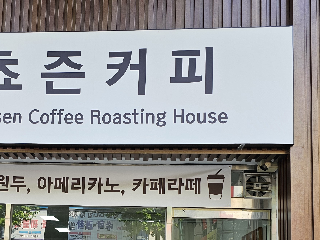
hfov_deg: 36.1
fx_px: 481
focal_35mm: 52
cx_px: 85
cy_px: 225
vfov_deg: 26.9
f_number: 1.7
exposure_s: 1/207
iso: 25
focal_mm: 6.3
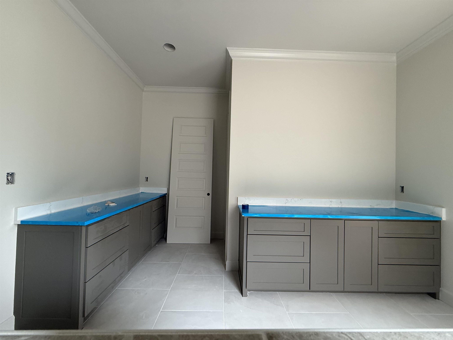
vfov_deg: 85.7
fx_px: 183
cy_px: 170
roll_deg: -1.7
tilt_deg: +1.3
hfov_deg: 102.1
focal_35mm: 14
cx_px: 226
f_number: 2.2
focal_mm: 2.22
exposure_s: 1/60
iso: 320
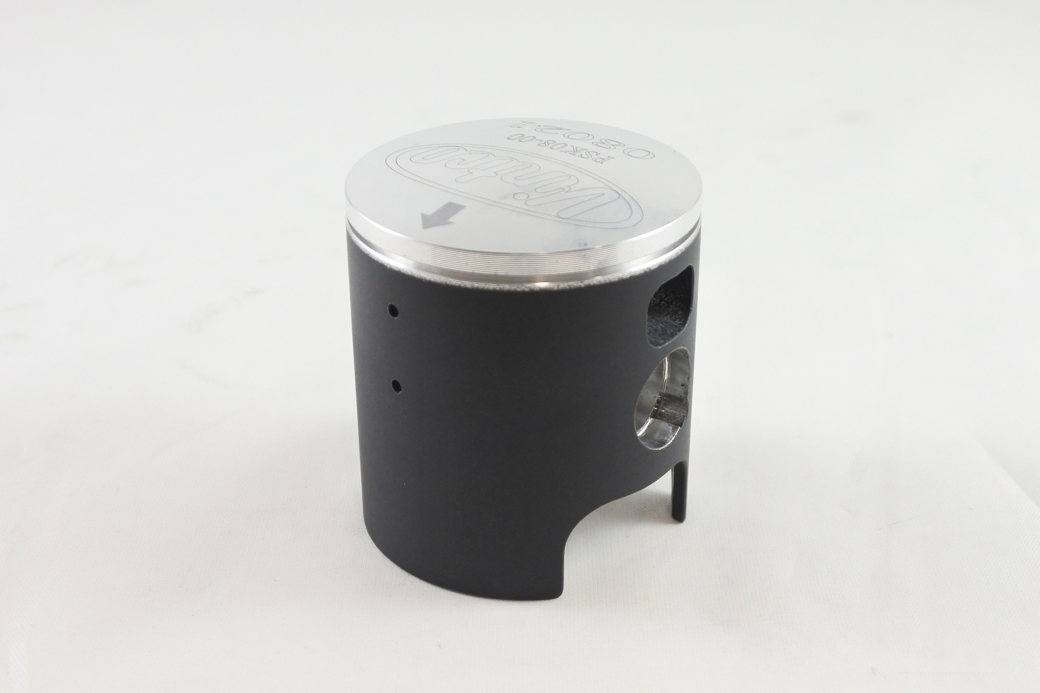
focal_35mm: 40
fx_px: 1155
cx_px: 520
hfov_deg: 48.5
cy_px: 346
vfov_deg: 33.4
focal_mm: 15
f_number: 4.2
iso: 560
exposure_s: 1/125
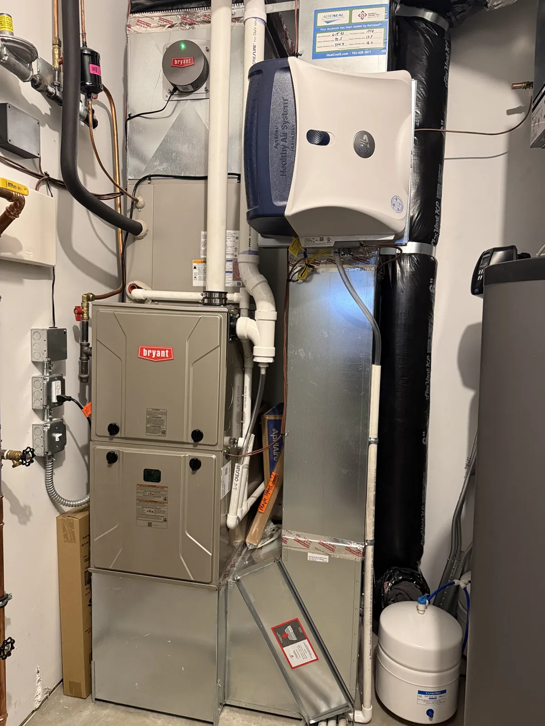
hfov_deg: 56.8
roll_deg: -1.6
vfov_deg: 71.6
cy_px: 363
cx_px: 272
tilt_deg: -4.3
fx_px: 504
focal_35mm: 24
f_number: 1.78
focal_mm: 6.76
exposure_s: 1/60
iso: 500
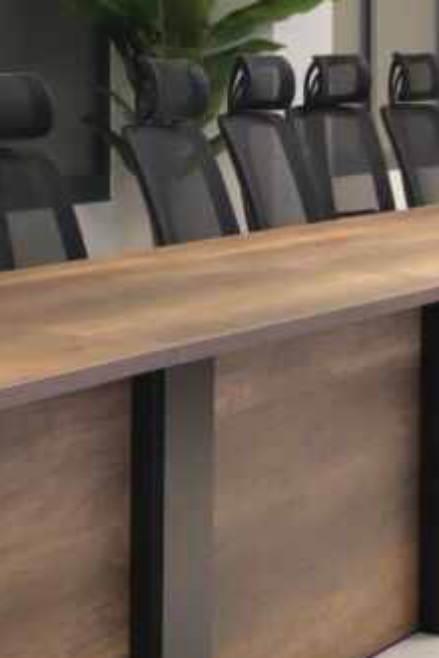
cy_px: 32
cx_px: -291
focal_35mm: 131
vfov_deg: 15.4
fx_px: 2396
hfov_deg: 10.0
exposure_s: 1/90
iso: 1600
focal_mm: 24
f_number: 4
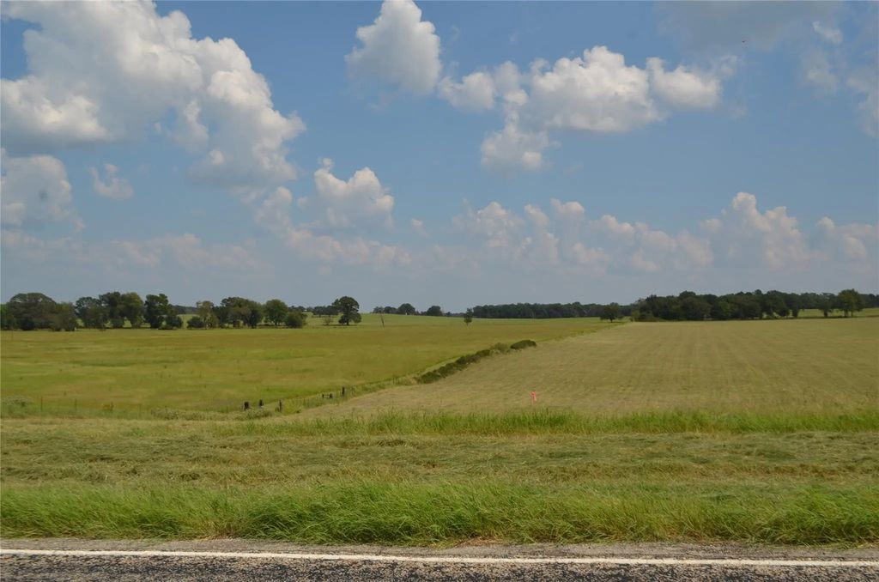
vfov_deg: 36.7
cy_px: 291
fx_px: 877
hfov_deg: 53.2
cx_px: 440
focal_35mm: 36
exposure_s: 1/320
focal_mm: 24
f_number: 9
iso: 100
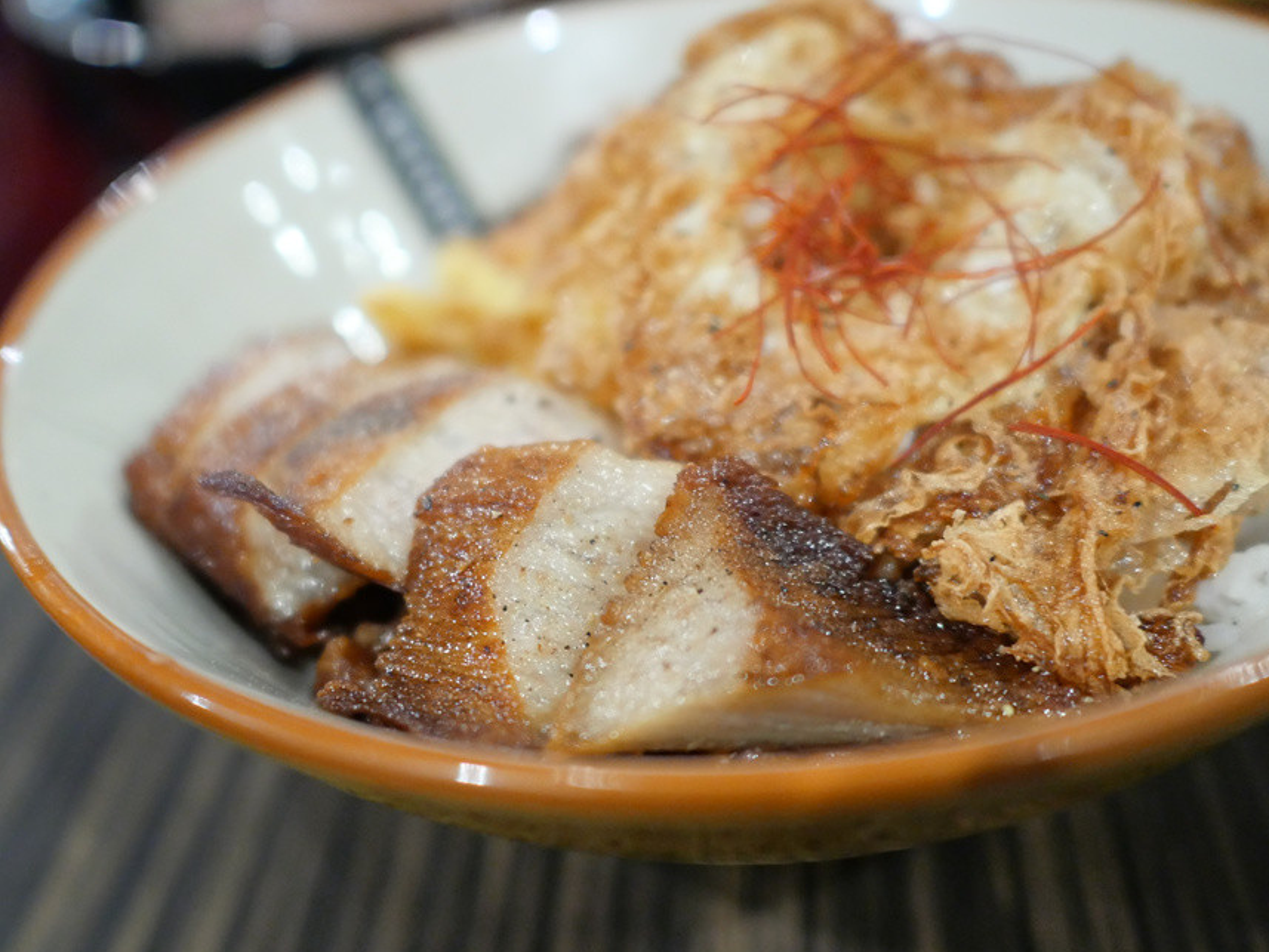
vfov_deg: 40.6
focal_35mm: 35
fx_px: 1283
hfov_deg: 52.6
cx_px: 586
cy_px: 539
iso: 2500
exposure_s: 1/60
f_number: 1.7
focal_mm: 15
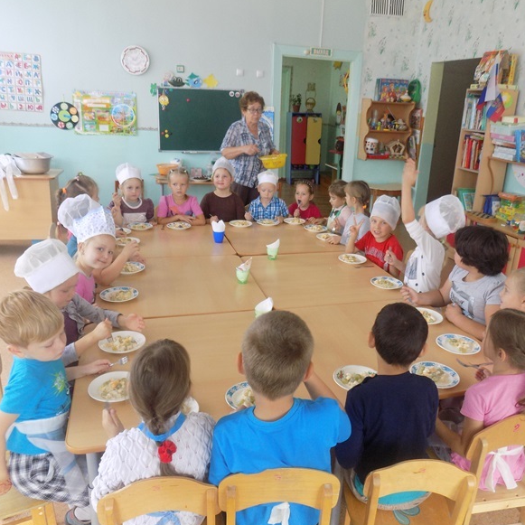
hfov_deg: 57.2
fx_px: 480
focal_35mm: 28
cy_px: 258
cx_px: 281
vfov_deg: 57.3
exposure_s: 1/30
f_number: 3.1
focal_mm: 4
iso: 160
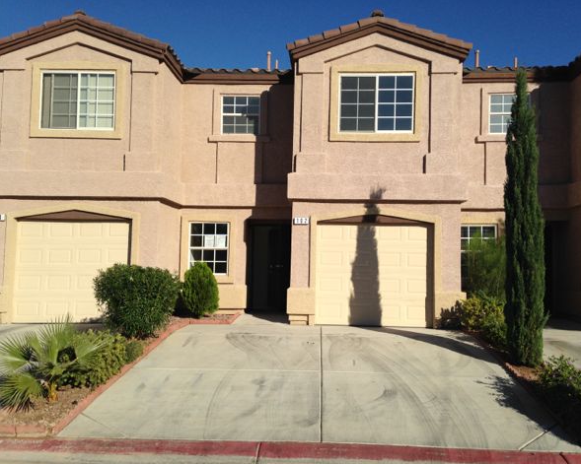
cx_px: 315
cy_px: 235
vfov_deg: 42.2
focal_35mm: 35
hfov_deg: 51.5
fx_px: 602
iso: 50
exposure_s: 1/2857
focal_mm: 4.12
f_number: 2.4
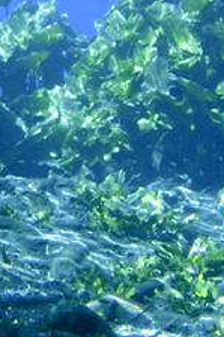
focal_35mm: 152
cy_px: 59
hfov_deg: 8.8
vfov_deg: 13.4
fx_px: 1421
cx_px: -126
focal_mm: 7.8
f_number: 2.8
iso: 50
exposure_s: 1/62.4
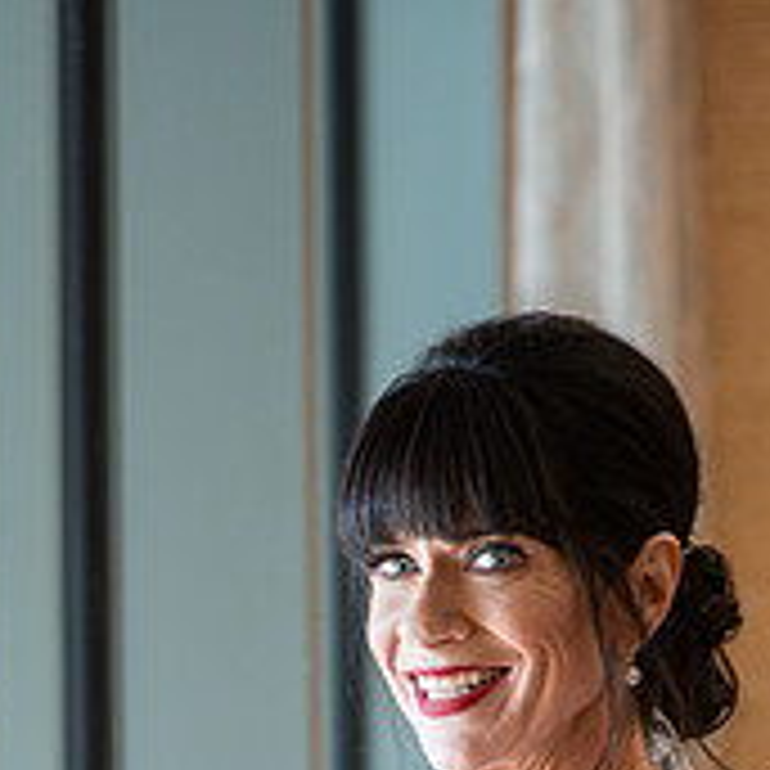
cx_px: 329
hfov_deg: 9.2
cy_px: 973
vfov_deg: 9.1
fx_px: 4782
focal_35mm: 190
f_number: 2.2
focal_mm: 85
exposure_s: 1/100
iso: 1000
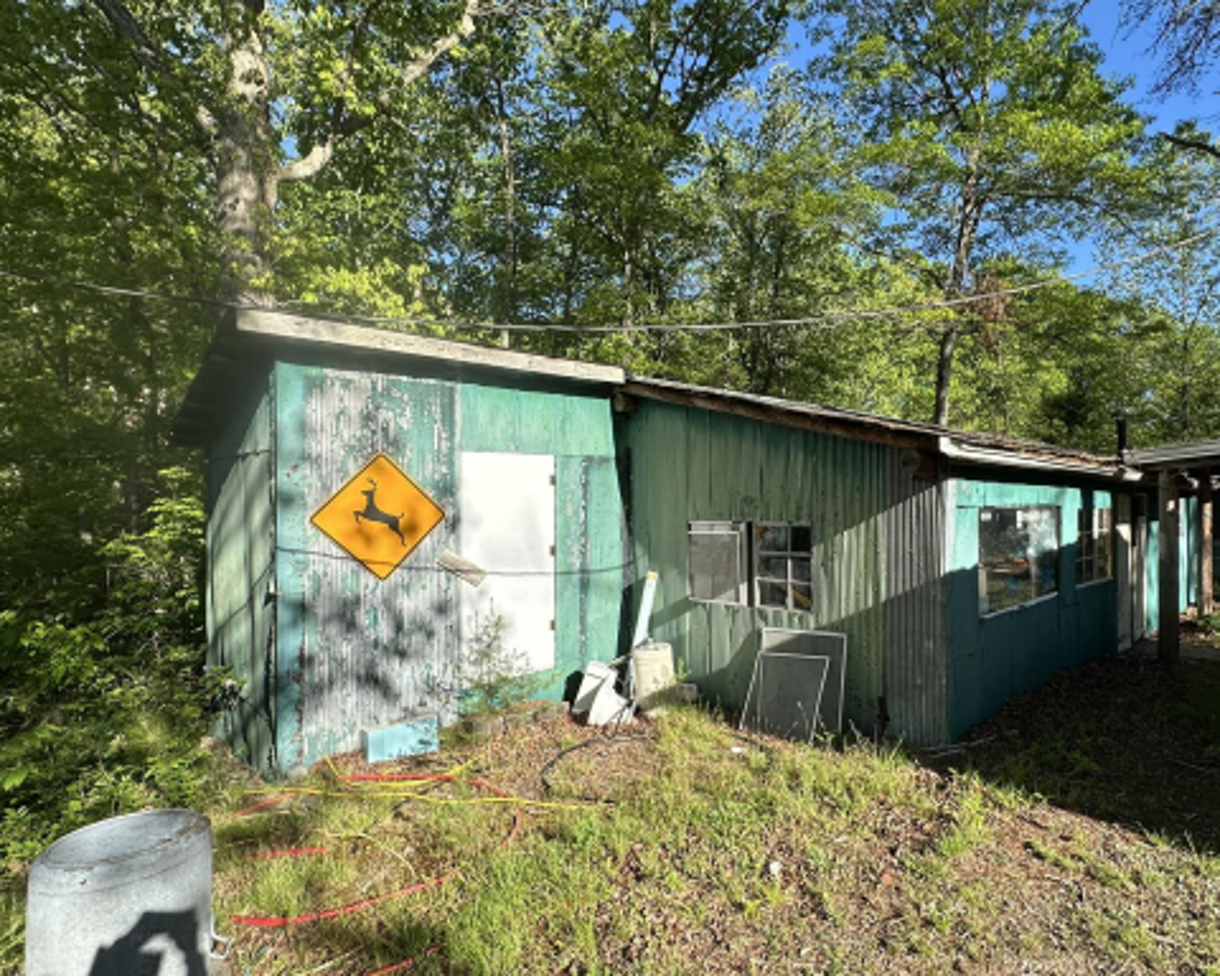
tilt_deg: +0.6
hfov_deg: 82.0
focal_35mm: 19
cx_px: 746
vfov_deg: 70.9
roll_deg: +0.1
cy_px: 491
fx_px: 686
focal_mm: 2.22
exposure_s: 1/947
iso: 40
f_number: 2.2
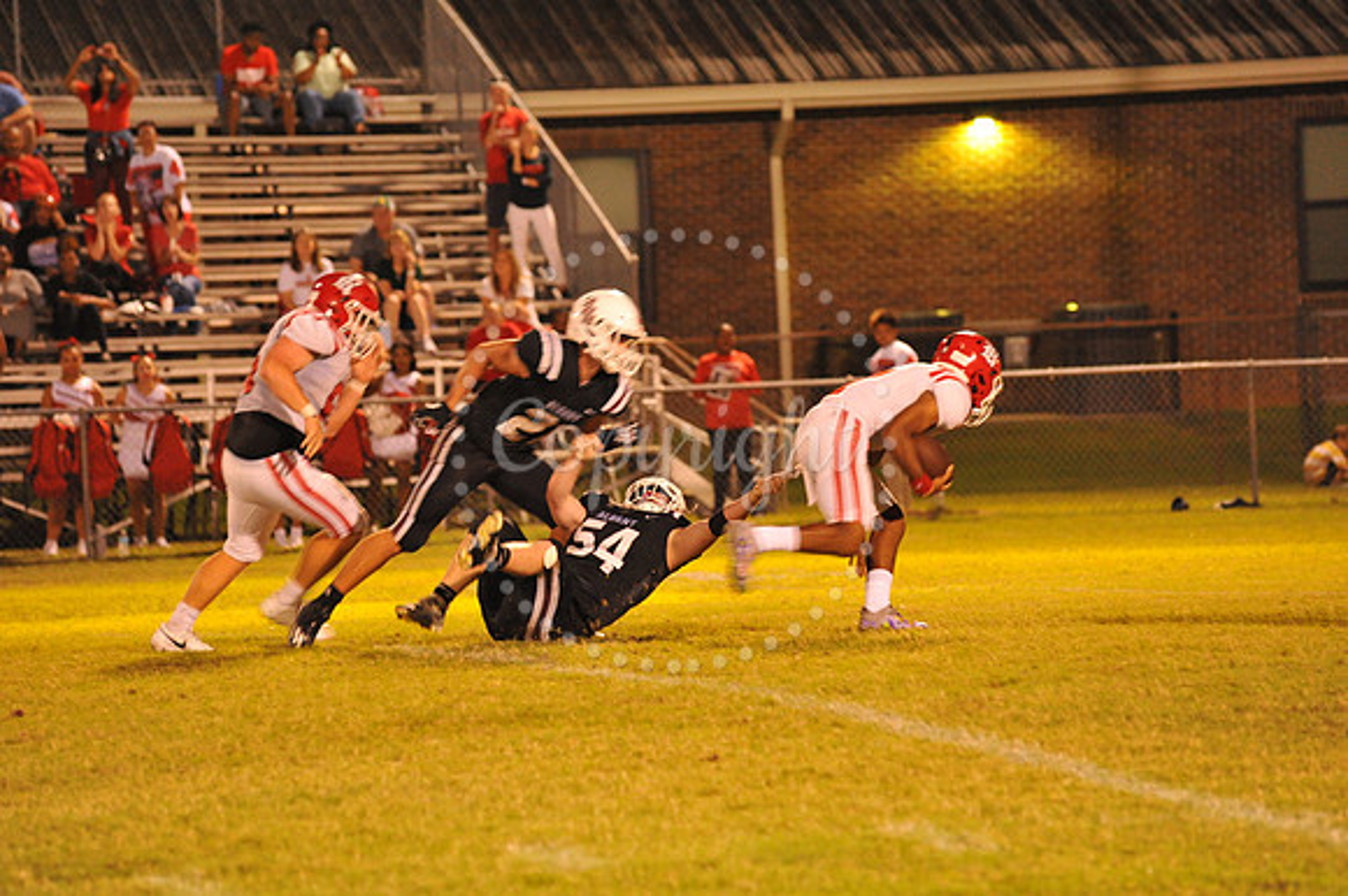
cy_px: 448
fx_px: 7484
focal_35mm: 200
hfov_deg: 10.3
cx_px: 674
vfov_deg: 6.9
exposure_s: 1/160
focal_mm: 200
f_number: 5
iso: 5000
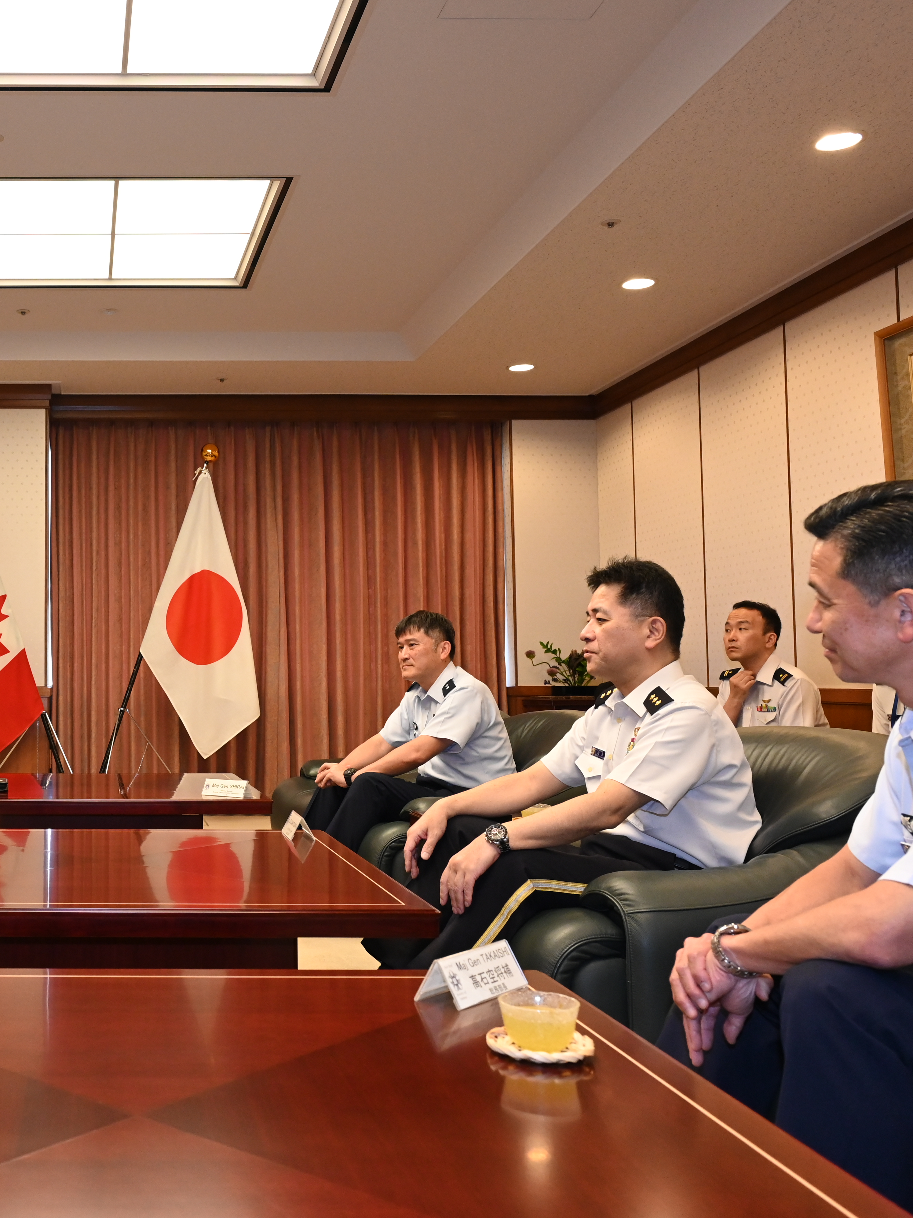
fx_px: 1231
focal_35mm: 35
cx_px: 91
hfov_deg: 38.0
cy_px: 610
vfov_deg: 52.6
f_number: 5.6
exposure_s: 1/160
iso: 2500
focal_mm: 24
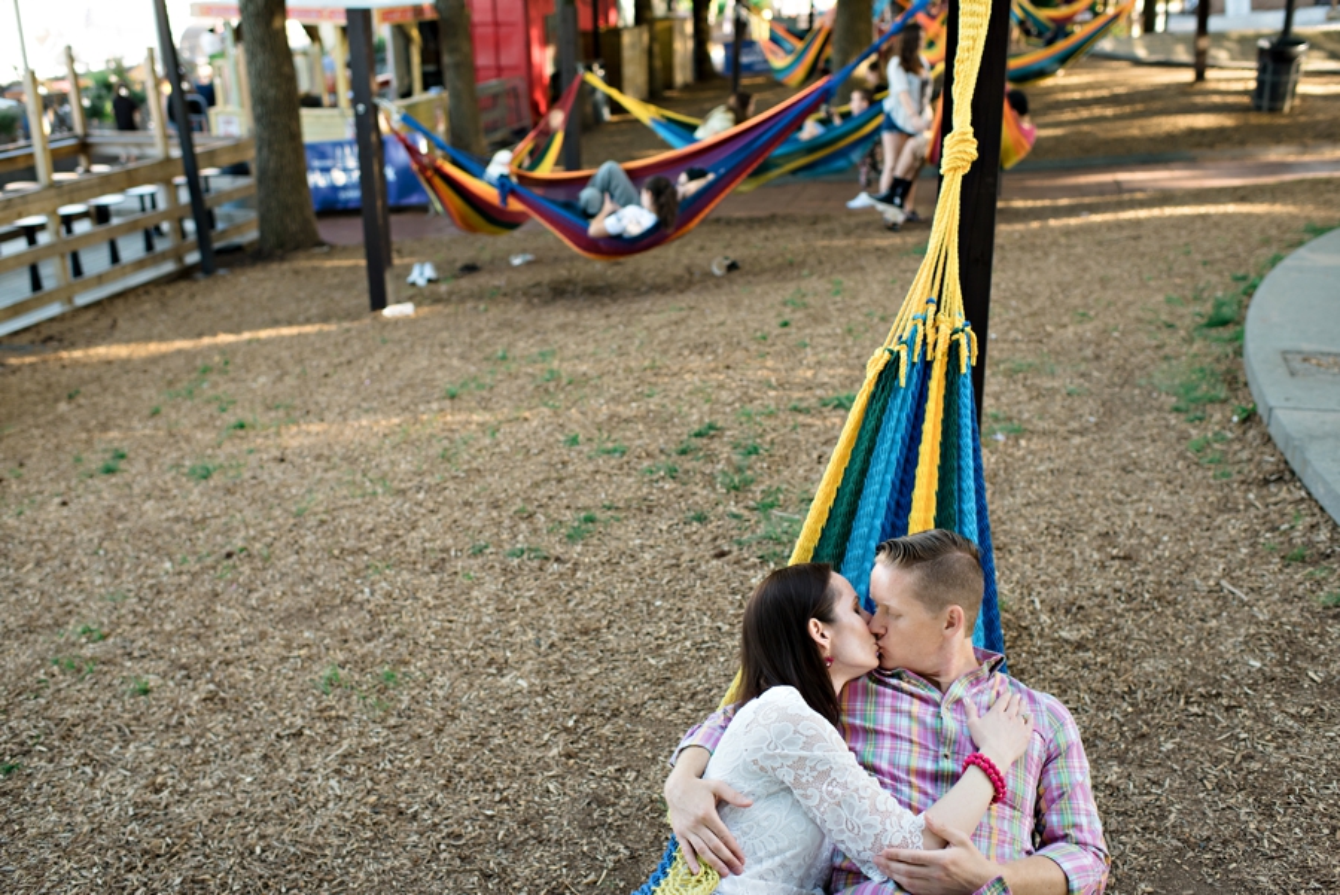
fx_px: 1303
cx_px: 670
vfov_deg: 37.9
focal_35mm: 35
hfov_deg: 54.4
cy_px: 448
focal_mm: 35
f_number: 2.8
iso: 400
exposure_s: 1/500
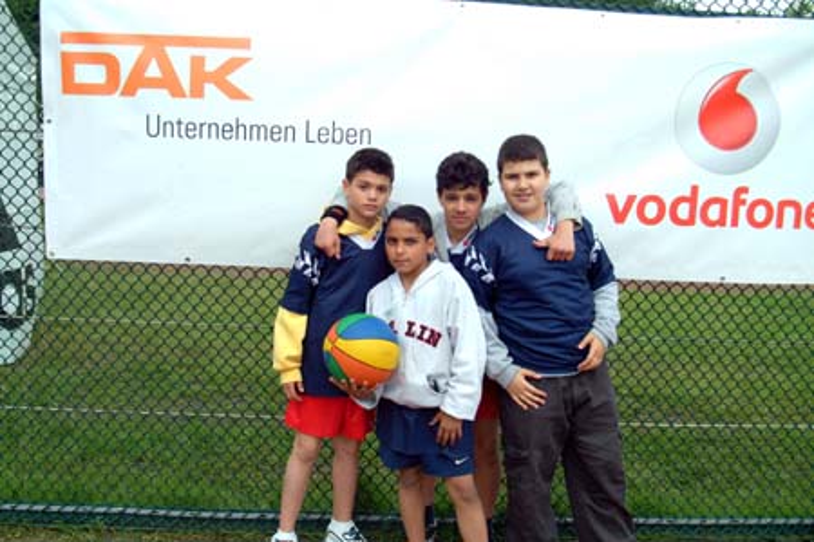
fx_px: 848
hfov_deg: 51.3
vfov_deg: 35.5
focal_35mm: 38
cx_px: 407
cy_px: 271
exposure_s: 1/250
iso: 400
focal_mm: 25
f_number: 8
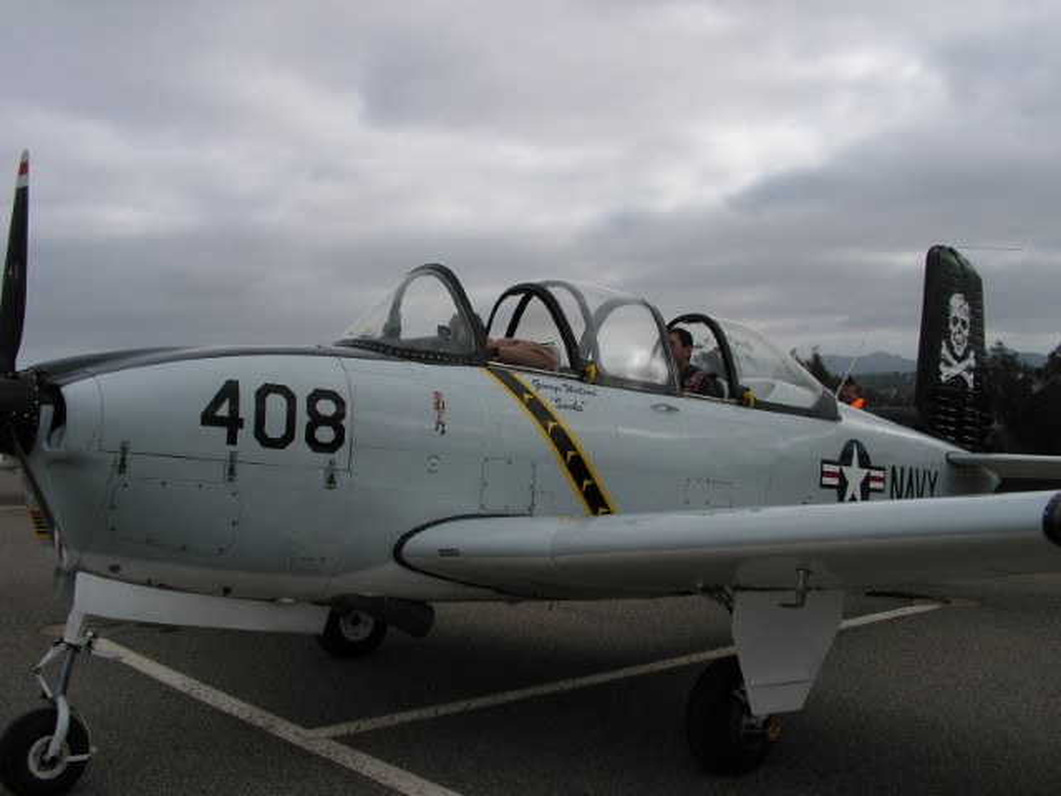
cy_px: 398
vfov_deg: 39.7
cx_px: 530
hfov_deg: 51.4
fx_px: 1103
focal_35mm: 36
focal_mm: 6
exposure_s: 1/500
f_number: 4.8
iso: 50
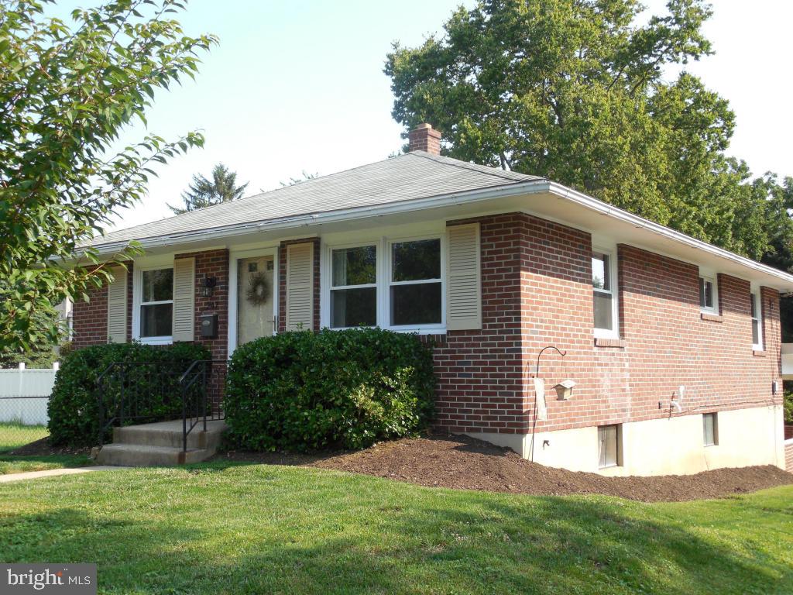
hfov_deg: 47.9
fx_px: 893
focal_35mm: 39
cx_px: 396
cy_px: 298
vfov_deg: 36.8
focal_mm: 7
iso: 125
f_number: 3.8
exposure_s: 1/320
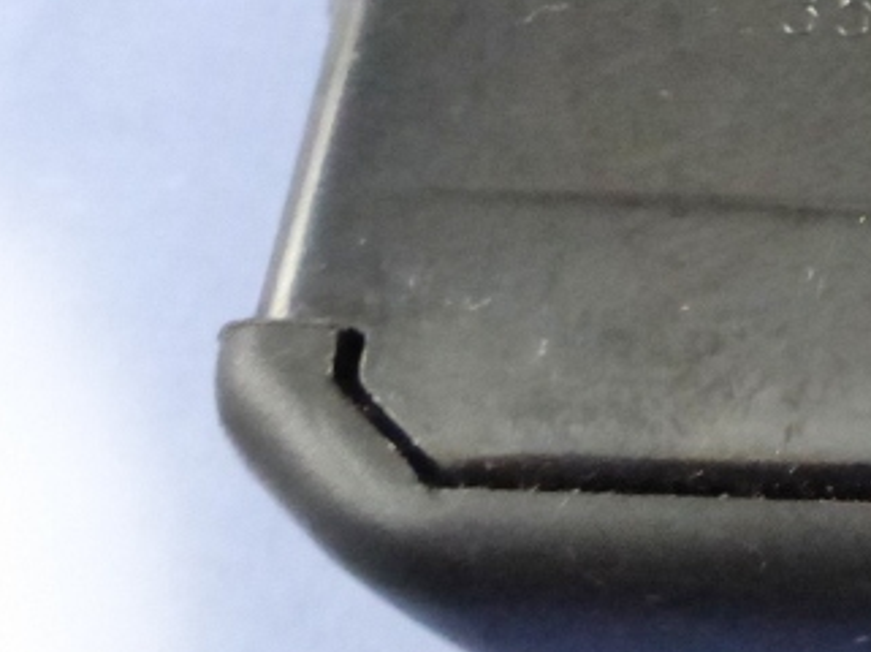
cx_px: 1340
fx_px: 1960
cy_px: 190
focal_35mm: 78
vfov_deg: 18.8
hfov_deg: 20.9
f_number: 2.8
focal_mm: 4.5
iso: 1250
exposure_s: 1/250
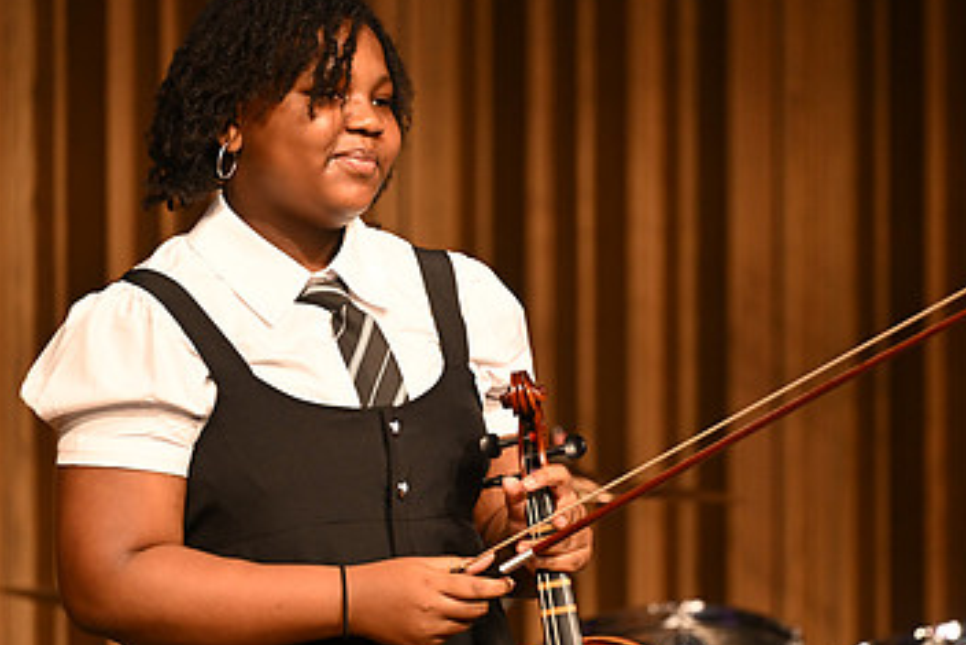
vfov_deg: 4.2
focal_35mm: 330
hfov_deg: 6.2
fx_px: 8858
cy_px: 358
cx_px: 519
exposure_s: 1/250
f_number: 2.8
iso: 1600
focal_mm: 200
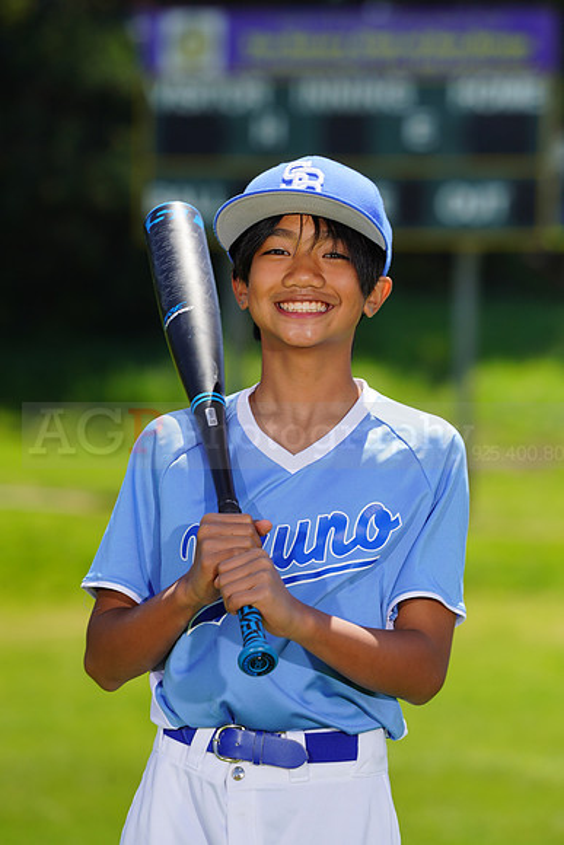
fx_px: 6693
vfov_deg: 7.2
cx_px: 282
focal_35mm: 285
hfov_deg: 4.8
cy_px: 422
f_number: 8
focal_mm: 285
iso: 100
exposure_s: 1/250
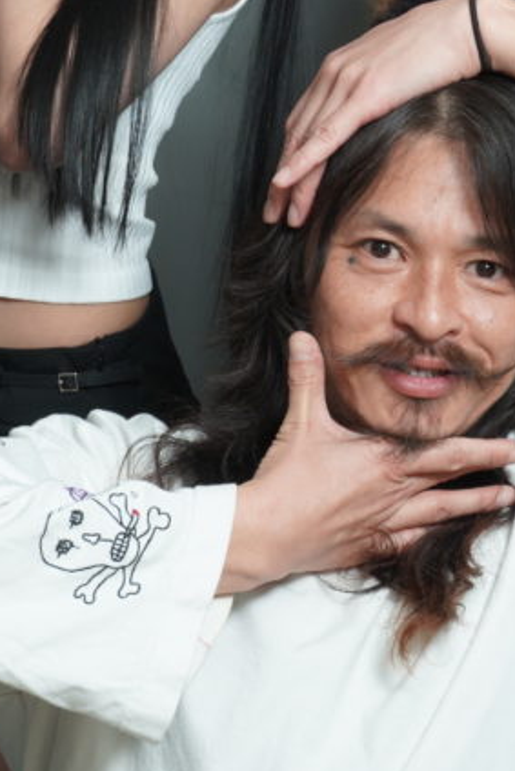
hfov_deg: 8.1
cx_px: 330
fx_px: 3623
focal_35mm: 169
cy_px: 69
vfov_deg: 12.1
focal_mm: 70
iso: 1000
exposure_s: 1/125
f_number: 9
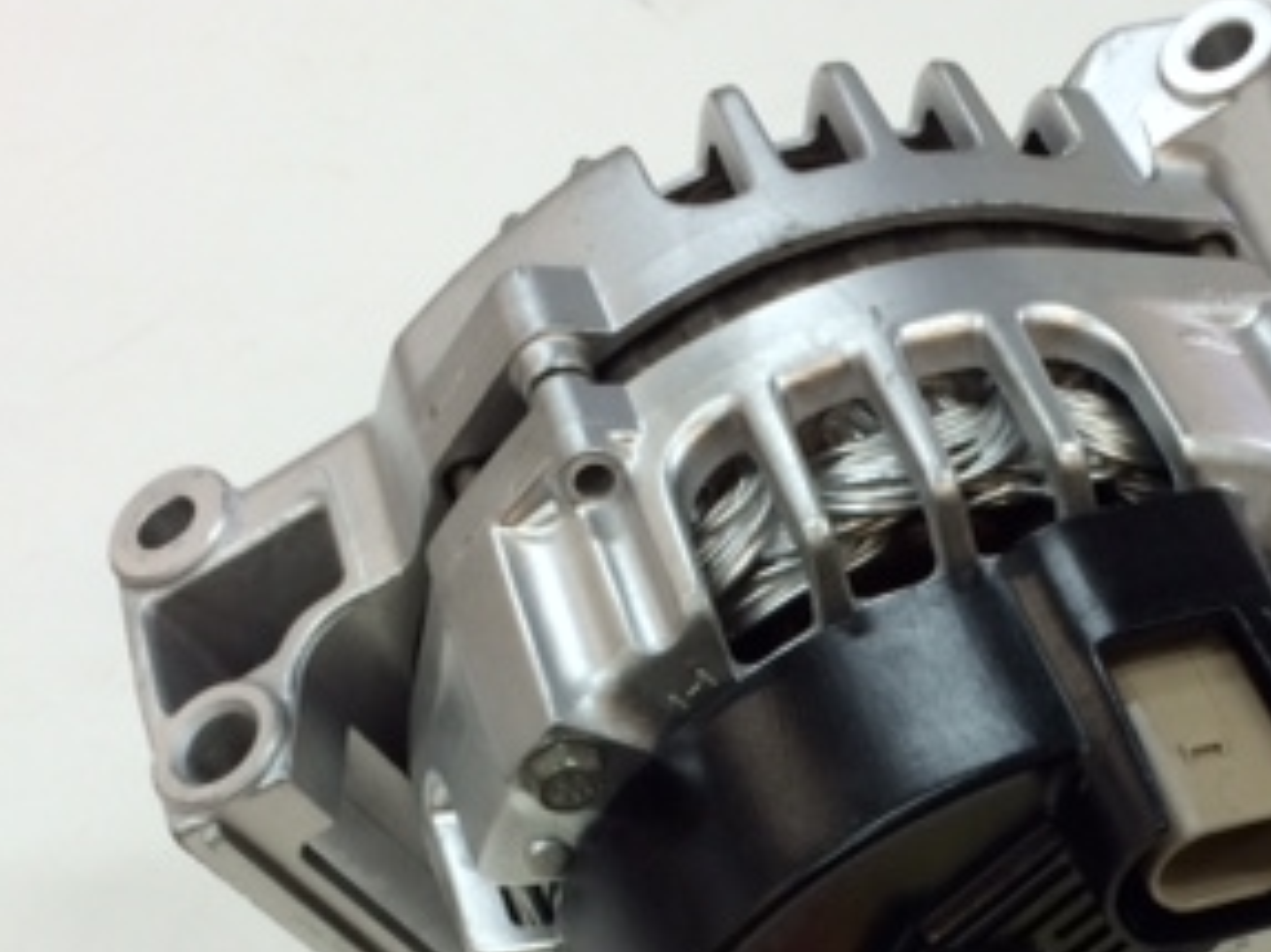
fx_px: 2459
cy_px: 979
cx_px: 965
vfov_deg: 21.1
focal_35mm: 67
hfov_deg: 28.5
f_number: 2.2
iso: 40
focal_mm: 4.12
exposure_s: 1/33
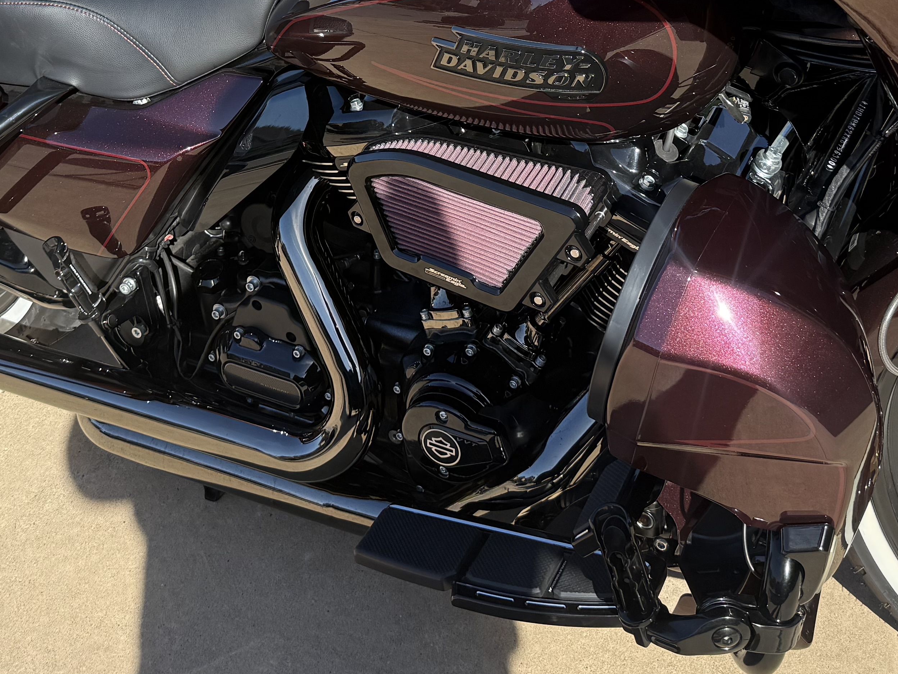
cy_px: -20
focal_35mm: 55
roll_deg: +0.5
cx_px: 394
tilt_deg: -23.5
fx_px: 1427
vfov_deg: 25.1
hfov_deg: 34.9
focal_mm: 6.76
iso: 80
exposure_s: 1/2801
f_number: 1.78
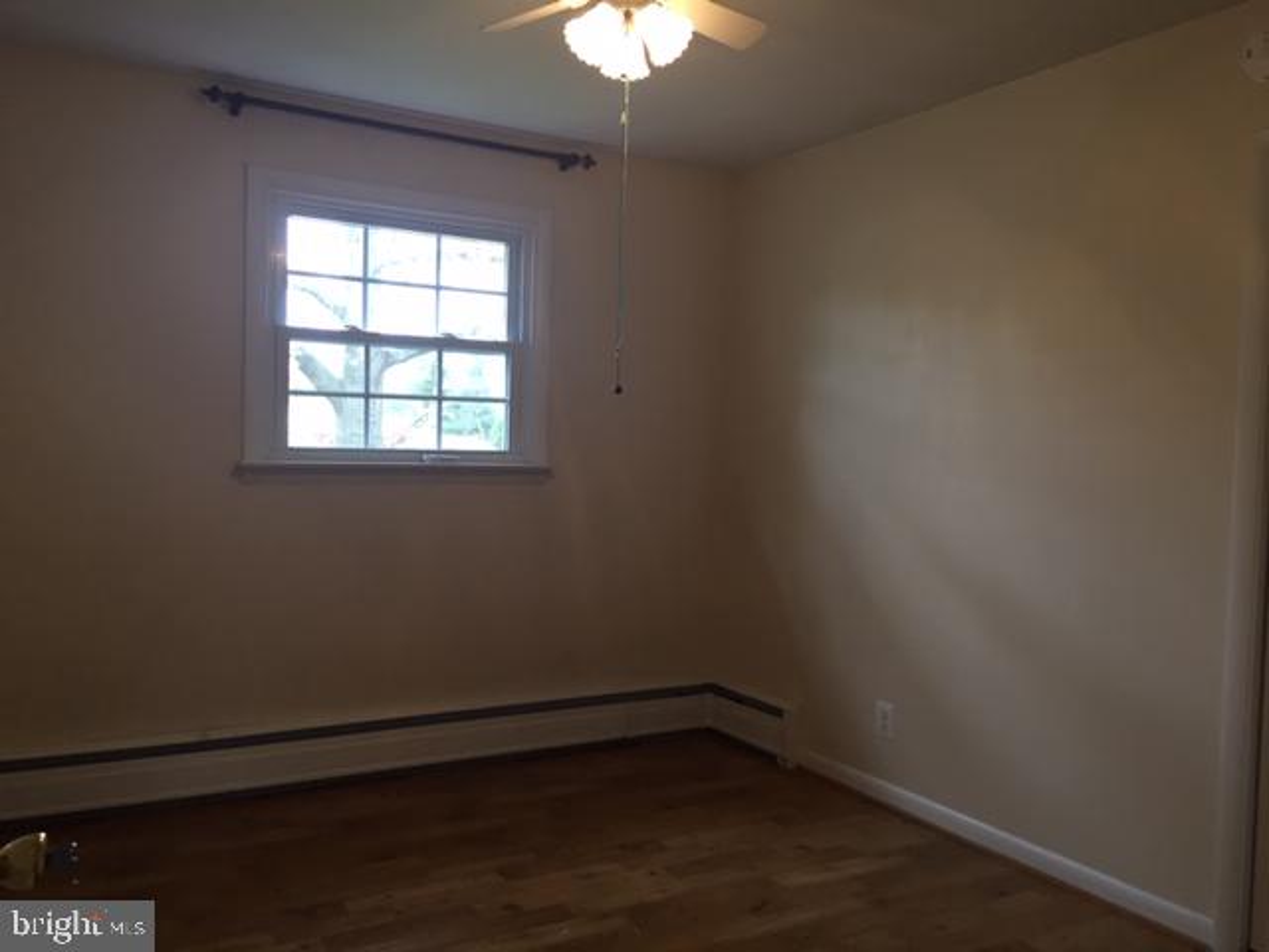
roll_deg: -1.5
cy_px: 476
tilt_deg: -2.7
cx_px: 634
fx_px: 1063
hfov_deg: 61.7
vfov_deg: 48.2
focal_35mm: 29
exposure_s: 1/30
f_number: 2.2
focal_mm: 4.15
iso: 64
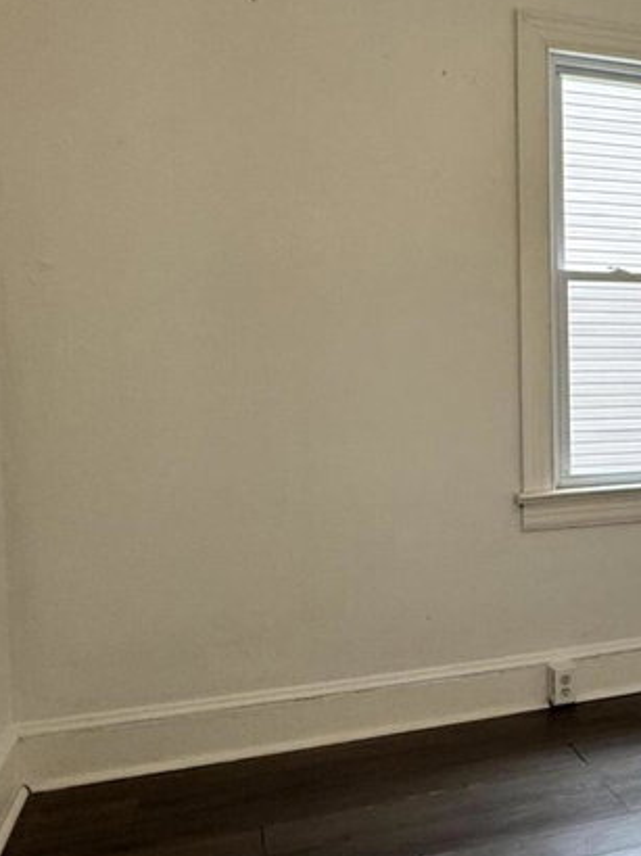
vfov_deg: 45.8
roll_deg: +0.3
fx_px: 1013
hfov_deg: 30.7
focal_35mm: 41
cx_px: 731
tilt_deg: -3.7
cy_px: 420
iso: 160
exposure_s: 1/120
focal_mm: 2.22
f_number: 2.2
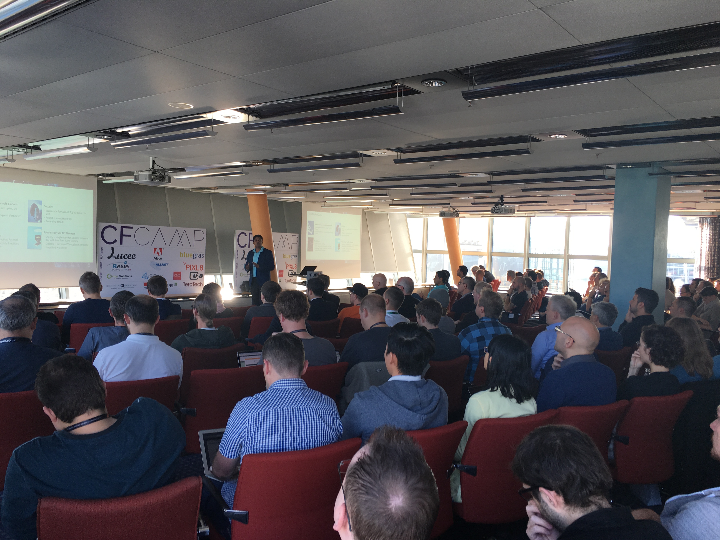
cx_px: 360
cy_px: 270
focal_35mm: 29
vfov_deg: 48.2
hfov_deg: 61.7
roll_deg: -1.9
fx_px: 603
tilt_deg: -2.8
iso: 25
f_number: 2.2
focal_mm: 4.15
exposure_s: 1/50
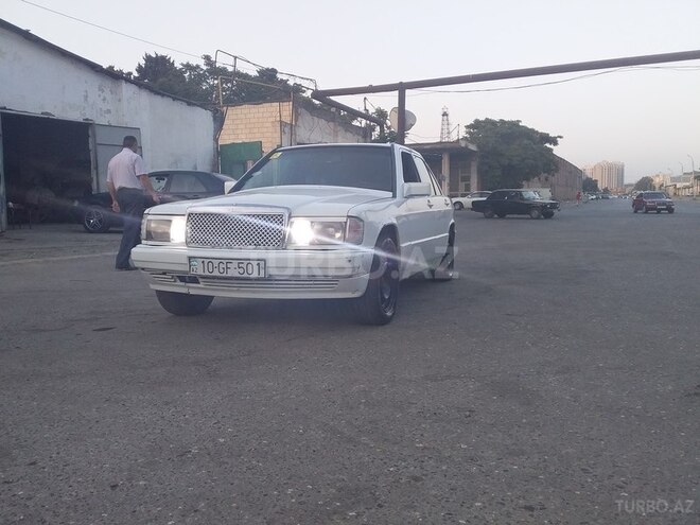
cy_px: 262
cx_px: 350
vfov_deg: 45.4
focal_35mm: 31
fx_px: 627
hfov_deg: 58.4
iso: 40
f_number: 2.2
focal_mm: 3.3
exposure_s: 1/132
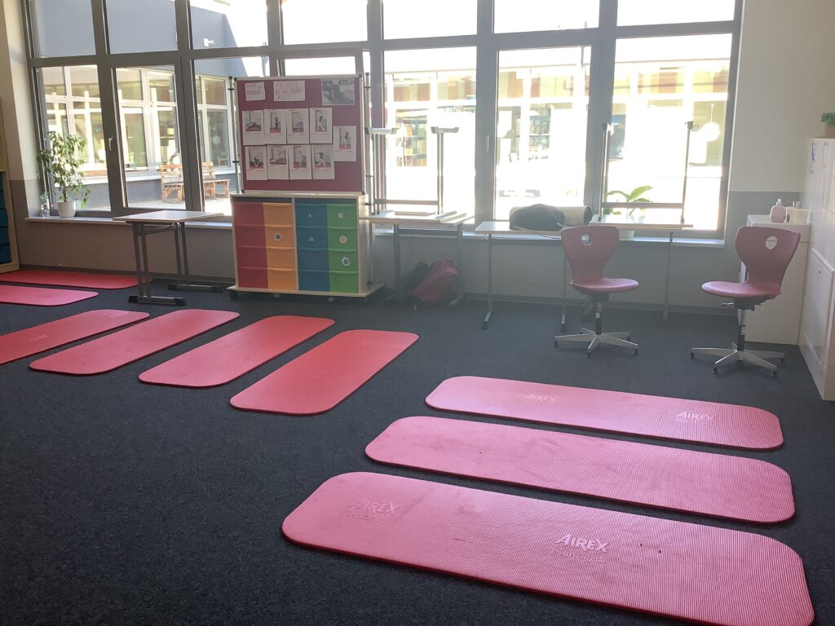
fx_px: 748
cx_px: 418
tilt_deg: -13.9
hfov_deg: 58.4
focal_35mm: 31
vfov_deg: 45.4
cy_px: 313
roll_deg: +0.3
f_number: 2.4
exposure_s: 1/60
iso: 50
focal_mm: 3.3
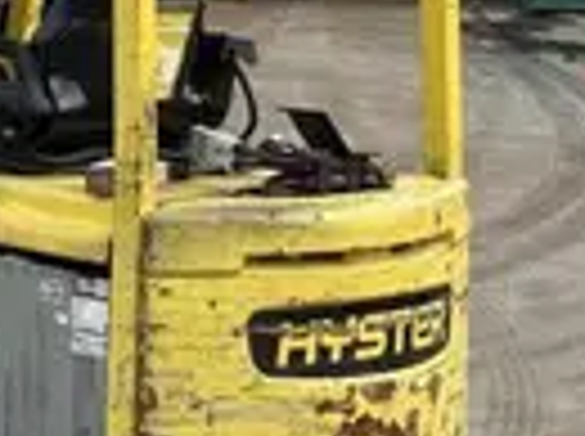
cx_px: -36
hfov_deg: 13.1
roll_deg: -0.8
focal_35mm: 148
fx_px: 2497
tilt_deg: -2.8
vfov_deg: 10.0
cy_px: 108
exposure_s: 1/2033
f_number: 1.78
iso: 80
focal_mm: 6.76
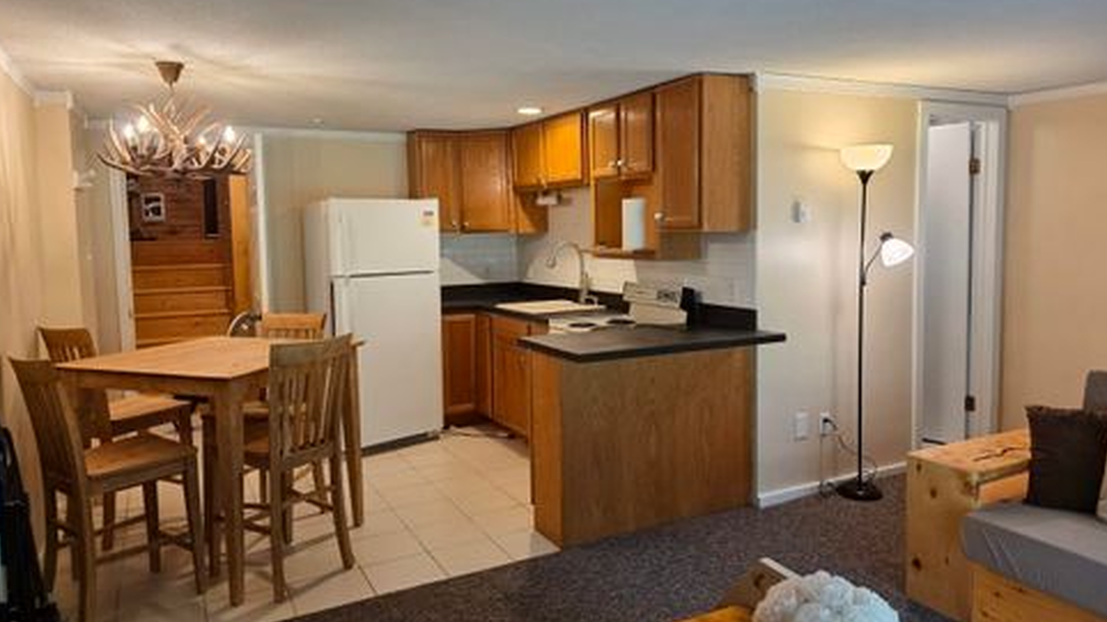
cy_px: 286
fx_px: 763
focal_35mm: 26
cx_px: 549
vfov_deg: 44.3
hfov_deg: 71.9
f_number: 1.7
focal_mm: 6.3
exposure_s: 1/120
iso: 250
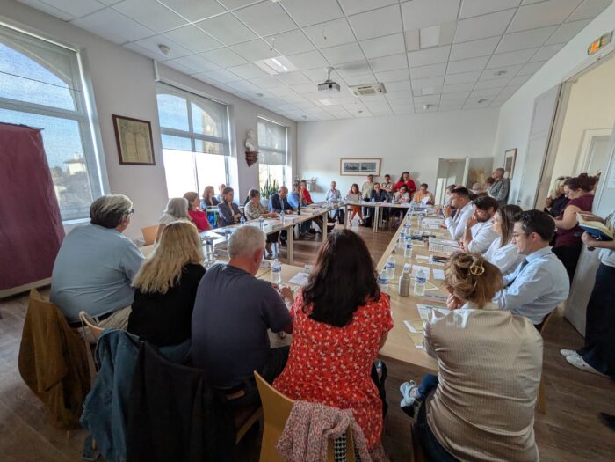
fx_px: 249
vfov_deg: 85.7
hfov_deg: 102.1
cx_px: 308
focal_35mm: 14
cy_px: 231
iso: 101
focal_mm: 1.83
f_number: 2.2
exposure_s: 1/50
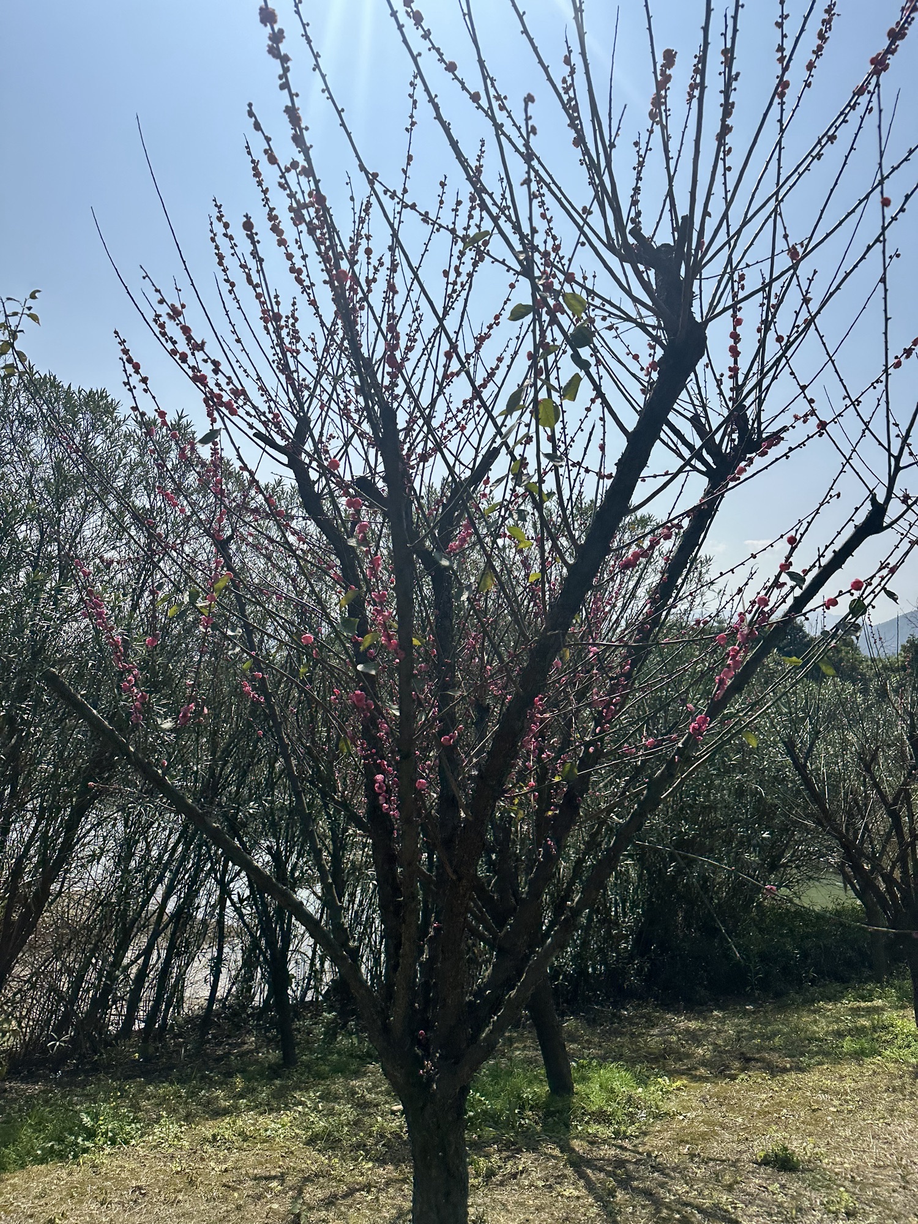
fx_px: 849
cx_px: 459
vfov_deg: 71.6
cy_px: 612
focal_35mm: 24
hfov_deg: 56.8
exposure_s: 1/9709
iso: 80
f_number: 1.78
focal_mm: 6.86
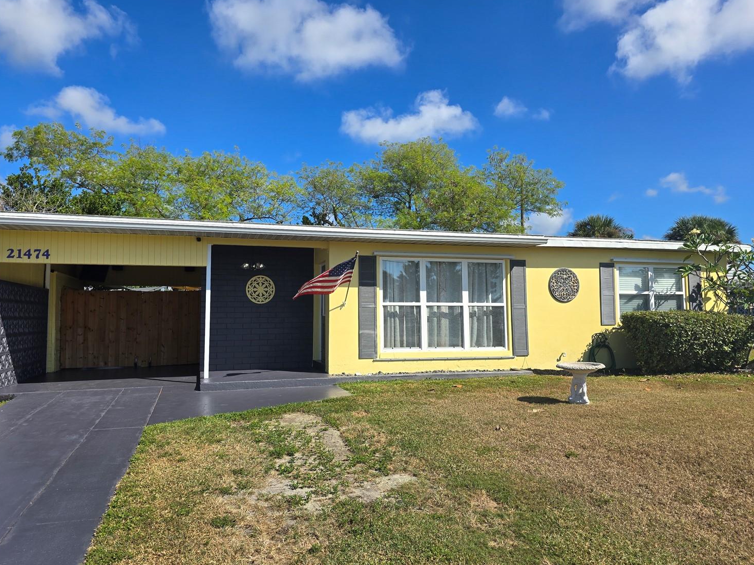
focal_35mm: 25
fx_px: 545
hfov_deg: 69.4
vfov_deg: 54.9
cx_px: 362
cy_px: 283
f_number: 1.7
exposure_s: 1/970
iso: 12
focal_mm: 6.3
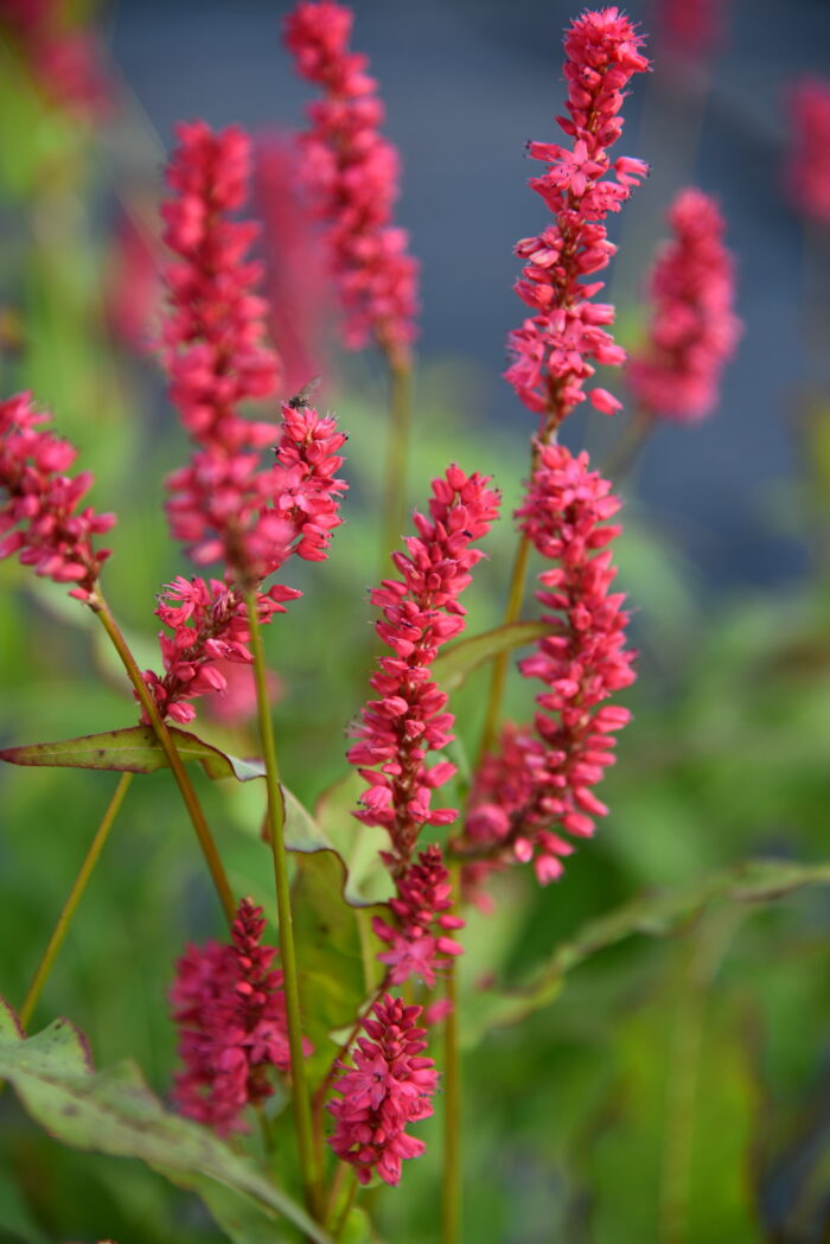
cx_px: 415
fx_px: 3629
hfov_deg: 13.0
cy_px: 622
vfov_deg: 19.5
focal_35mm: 105
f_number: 4
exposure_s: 1/250
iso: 100
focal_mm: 105
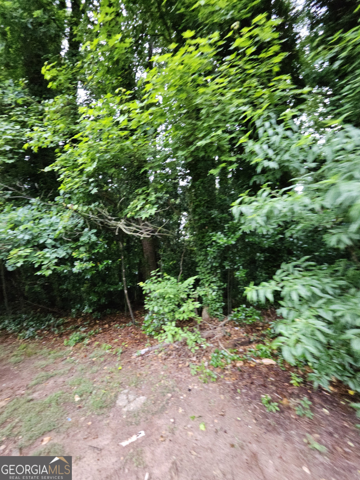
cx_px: 180
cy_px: 240
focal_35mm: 13
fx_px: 180
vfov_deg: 106.2
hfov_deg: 89.9
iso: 400
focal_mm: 1.74
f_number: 2.2
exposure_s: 1/30
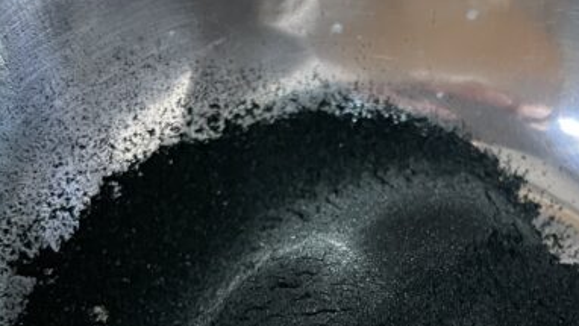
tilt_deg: -54.0
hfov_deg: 28.9
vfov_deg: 16.4
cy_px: 276
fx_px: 1121
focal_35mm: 73
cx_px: 352
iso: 400
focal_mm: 5.1
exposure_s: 1/60
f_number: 1.6
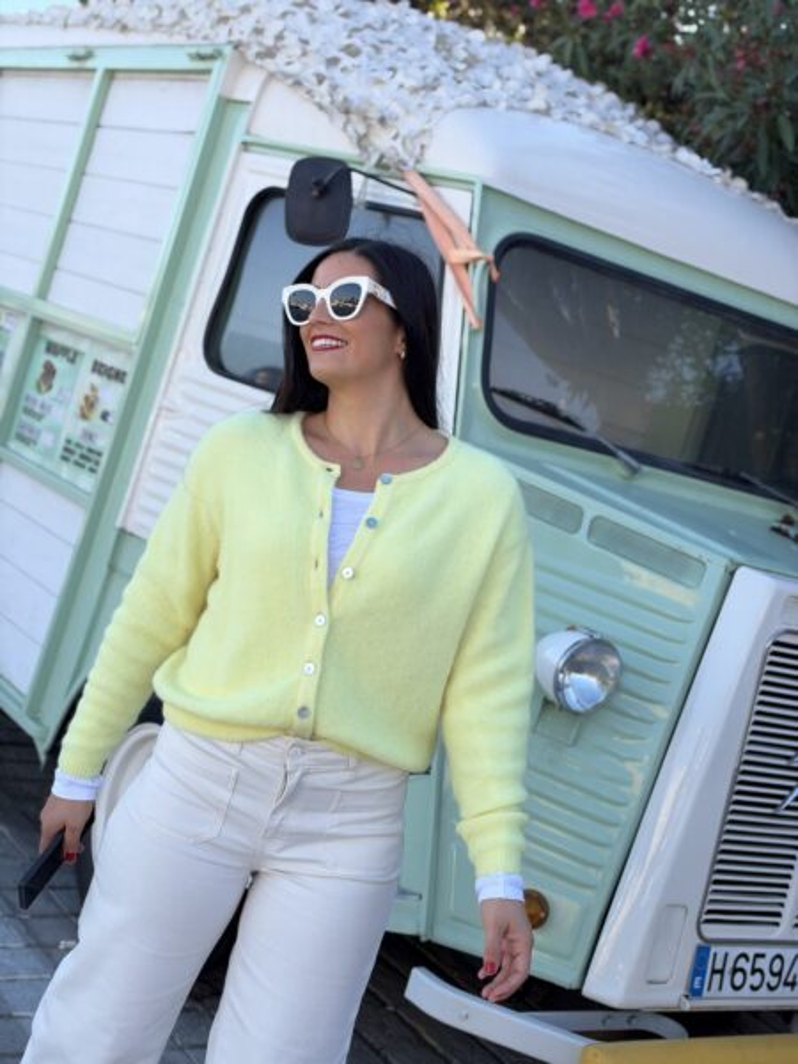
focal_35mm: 48
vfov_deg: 39.7
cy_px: 532
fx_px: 1475
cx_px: 399
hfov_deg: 30.3
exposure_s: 1/1091
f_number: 1.8
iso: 64
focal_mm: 6.93
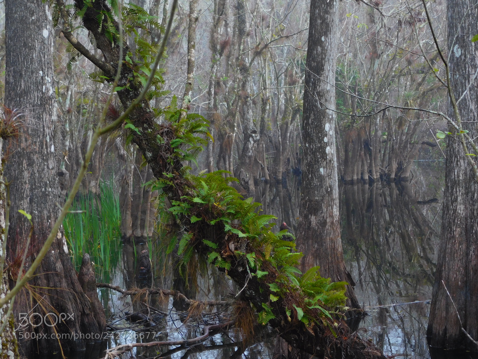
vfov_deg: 18.4
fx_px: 1105
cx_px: 239
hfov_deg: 24.4
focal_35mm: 80
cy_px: 180
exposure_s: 1/60
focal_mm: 14.2
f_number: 4.4
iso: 125
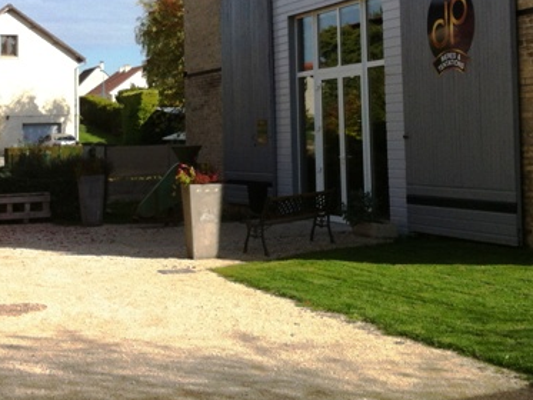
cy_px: 71
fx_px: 1155
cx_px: 221
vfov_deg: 19.4
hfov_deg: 25.9
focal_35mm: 75
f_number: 2.8
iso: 80
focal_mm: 3.85
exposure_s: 1/1207
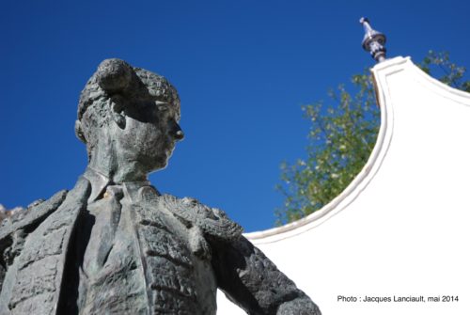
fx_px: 686
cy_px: 158
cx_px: 235
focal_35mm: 52
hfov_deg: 37.8
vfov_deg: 25.8
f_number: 4.2
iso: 100
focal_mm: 35
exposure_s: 1/640
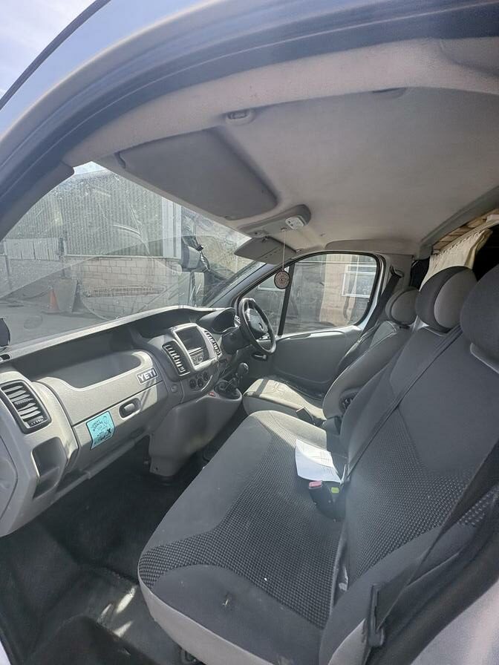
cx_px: 250
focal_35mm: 14
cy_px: 332
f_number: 2.2
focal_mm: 2.22
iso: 64
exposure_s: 1/320
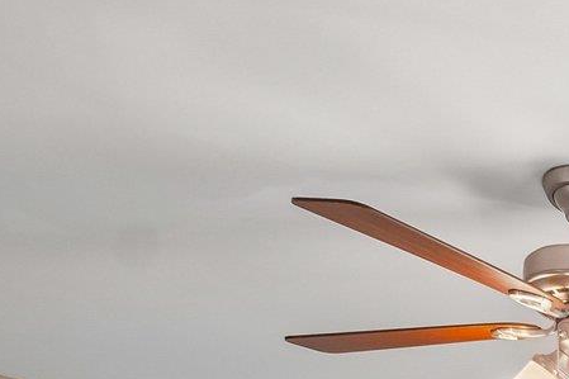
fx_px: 1189
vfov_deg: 14.0
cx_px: 1009
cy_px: 841
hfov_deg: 20.0
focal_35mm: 75
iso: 400
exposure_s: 1/20
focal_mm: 11
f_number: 8
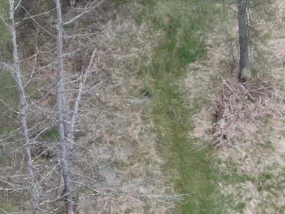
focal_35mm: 257
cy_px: 250
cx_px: 183
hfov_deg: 7.7
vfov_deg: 5.8
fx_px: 2117
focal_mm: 8.6
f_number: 3.8
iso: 110
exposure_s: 1/160
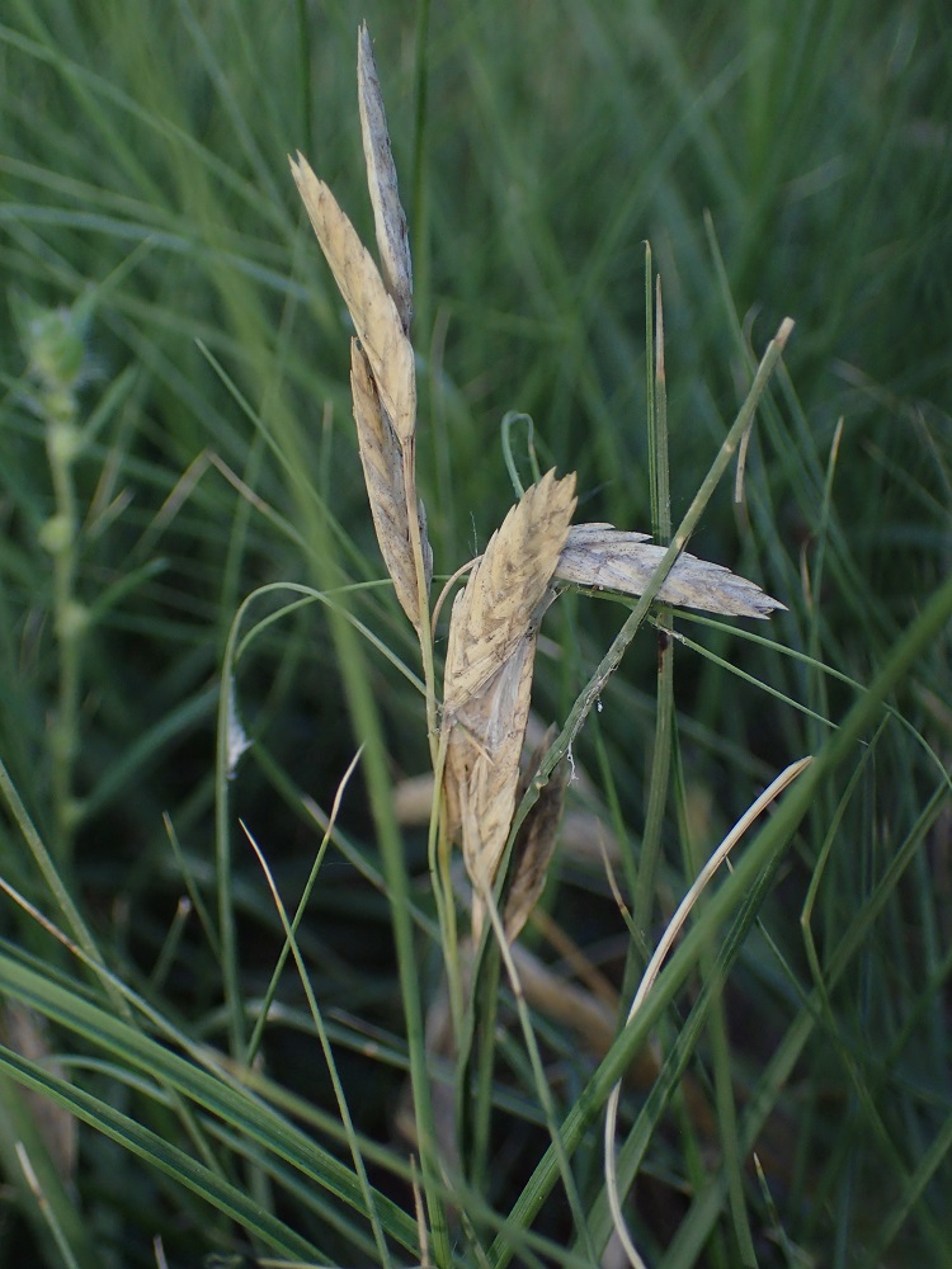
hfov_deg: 31.5
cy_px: 634
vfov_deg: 41.2
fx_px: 1687
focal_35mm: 46
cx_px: 476
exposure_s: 1/200
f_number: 3.1
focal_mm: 8.41
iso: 250
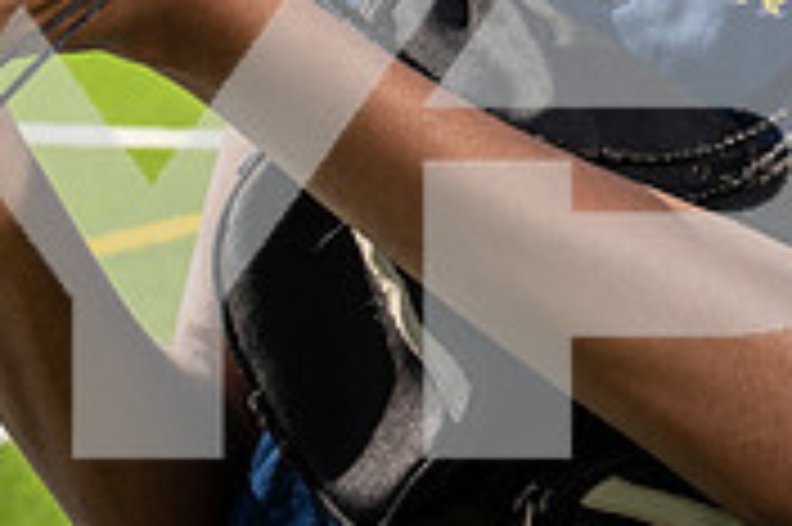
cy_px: -321
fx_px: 4791
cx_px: 351
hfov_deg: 9.4
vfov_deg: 6.2
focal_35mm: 218
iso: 125
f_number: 8
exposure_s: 1/250
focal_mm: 66
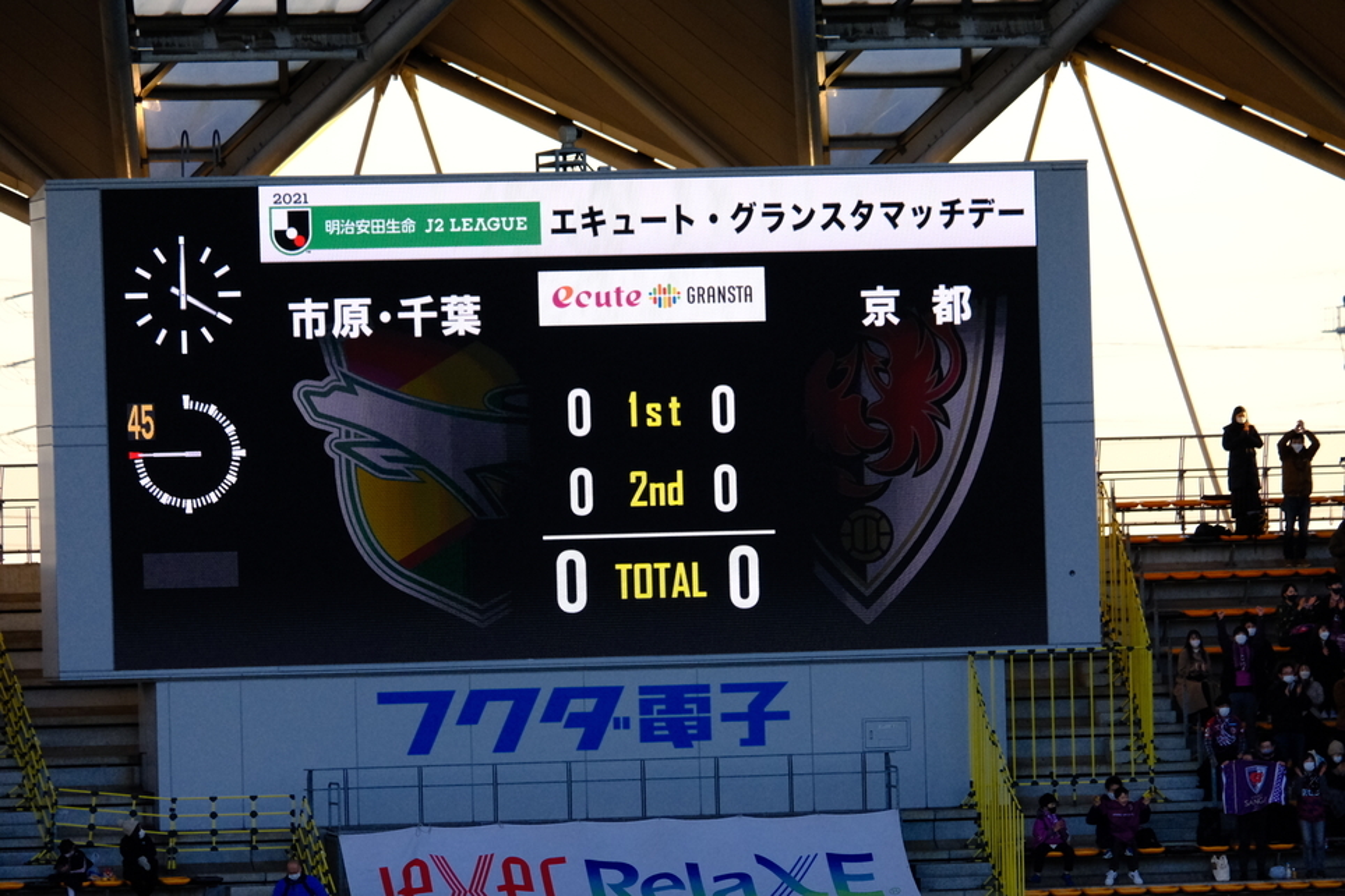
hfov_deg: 6.0
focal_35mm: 345
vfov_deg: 4.0
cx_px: 672
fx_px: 12891
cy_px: 448
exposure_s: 1/680
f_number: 6.7
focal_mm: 230
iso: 2000
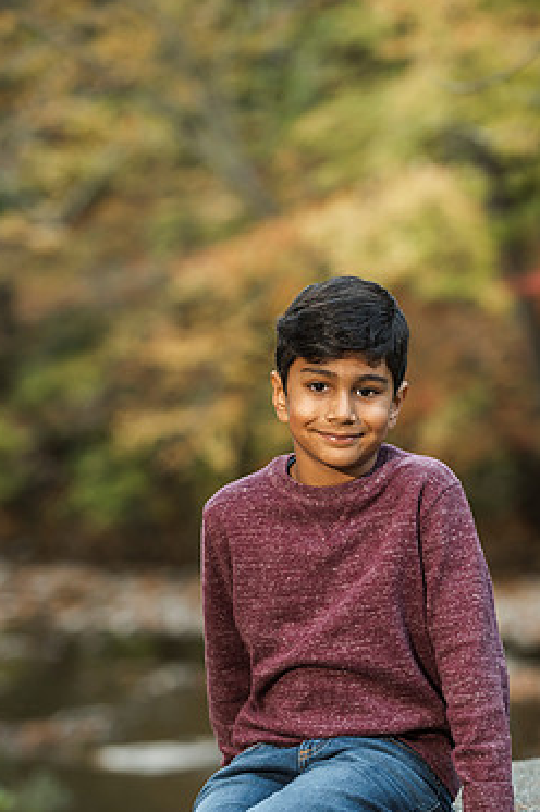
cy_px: 427
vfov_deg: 13.6
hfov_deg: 9.1
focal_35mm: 151
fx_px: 3404
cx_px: 314
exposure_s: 1/125
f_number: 4
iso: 640
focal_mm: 125
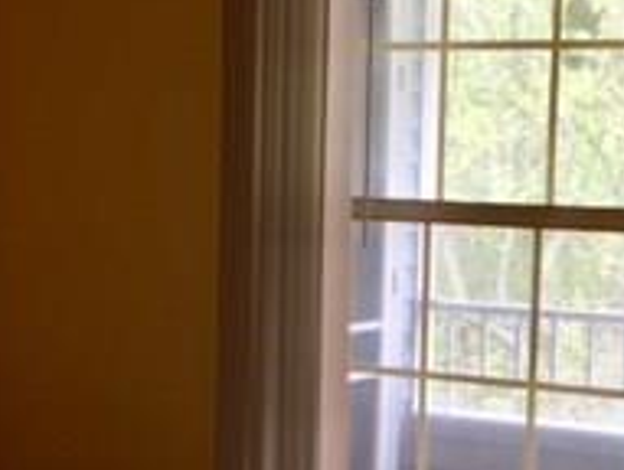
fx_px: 1752
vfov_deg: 15.1
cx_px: 444
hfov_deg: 20.1
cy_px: 431
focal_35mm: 97
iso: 32
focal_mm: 4.15
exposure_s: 1/40
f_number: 2.2
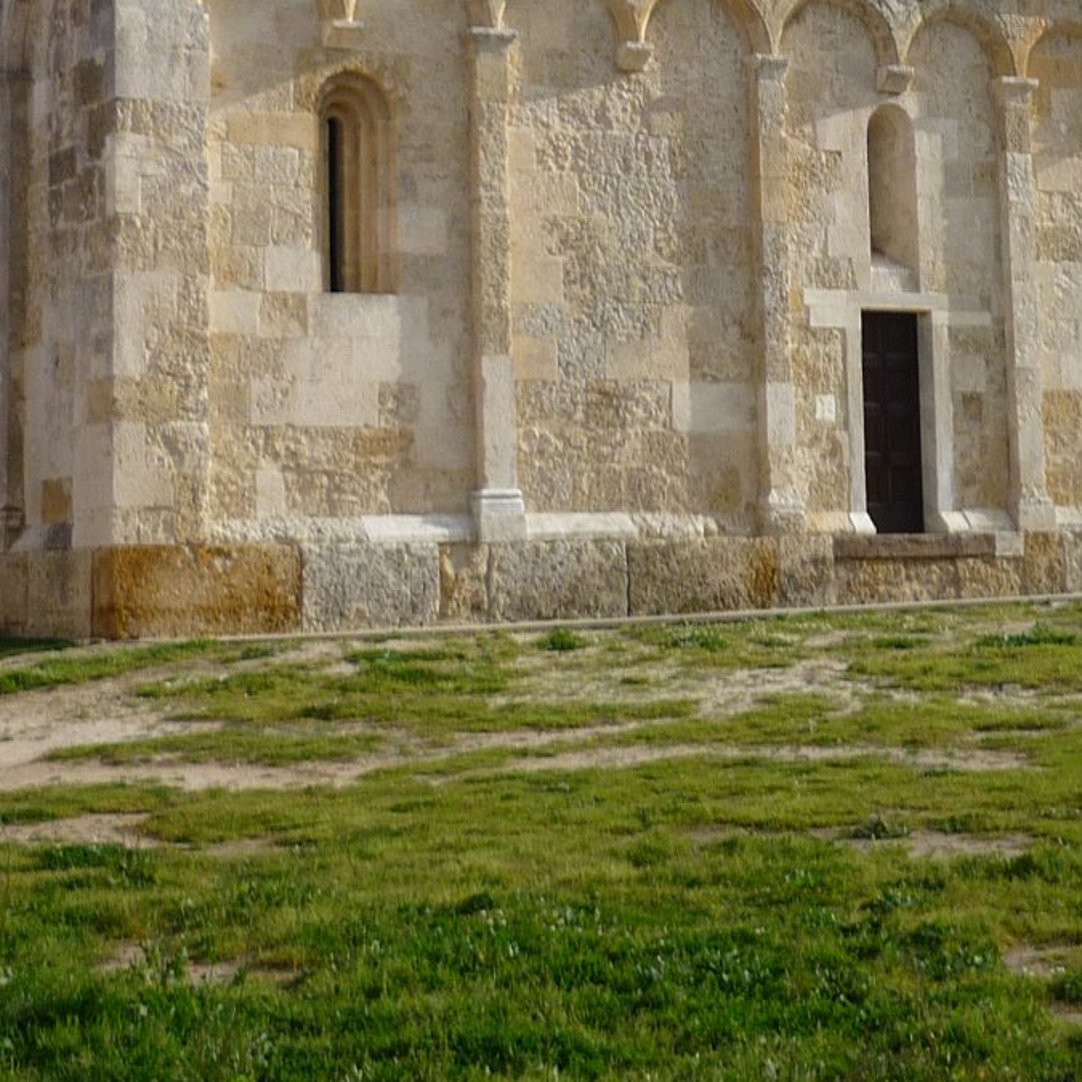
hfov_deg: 20.8
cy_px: 38
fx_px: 2935
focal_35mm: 83
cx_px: 755
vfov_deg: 20.3
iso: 100
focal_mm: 5.5
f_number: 8
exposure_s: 1/160
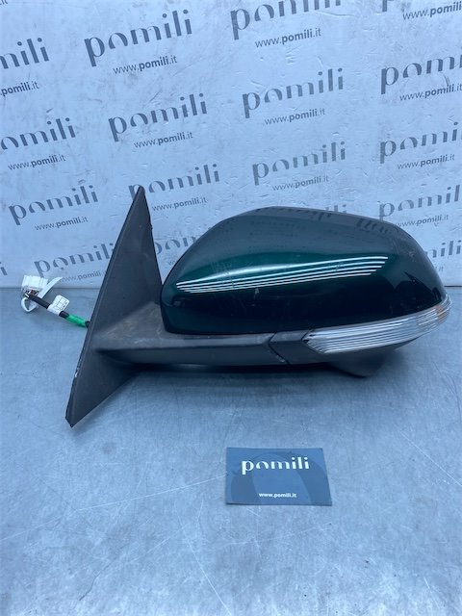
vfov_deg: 67.3
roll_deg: -1.5
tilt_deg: -36.0
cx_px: 231
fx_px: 463
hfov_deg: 53.1
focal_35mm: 26
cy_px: 308
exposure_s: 1/666
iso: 32
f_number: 1.8
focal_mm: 4.25
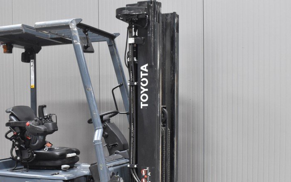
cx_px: 102
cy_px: 147
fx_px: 460
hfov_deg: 34.8
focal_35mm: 58
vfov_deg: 22.1
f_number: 5
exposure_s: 1/25
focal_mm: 22
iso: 1600
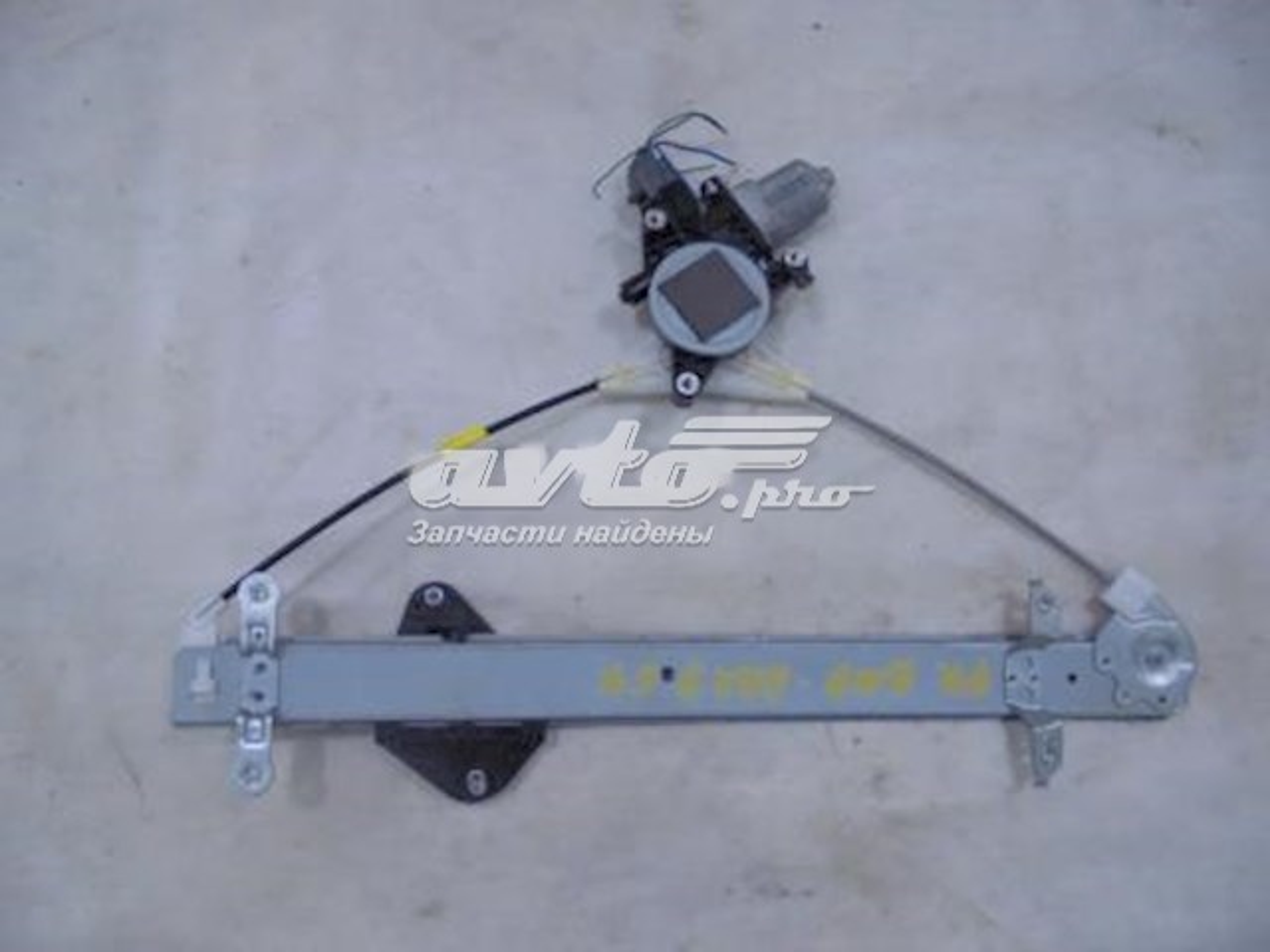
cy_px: 476
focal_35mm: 26
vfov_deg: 53.1
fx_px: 954
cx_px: 635
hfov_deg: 67.3
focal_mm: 4.6
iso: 250
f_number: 3.5
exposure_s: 1/30
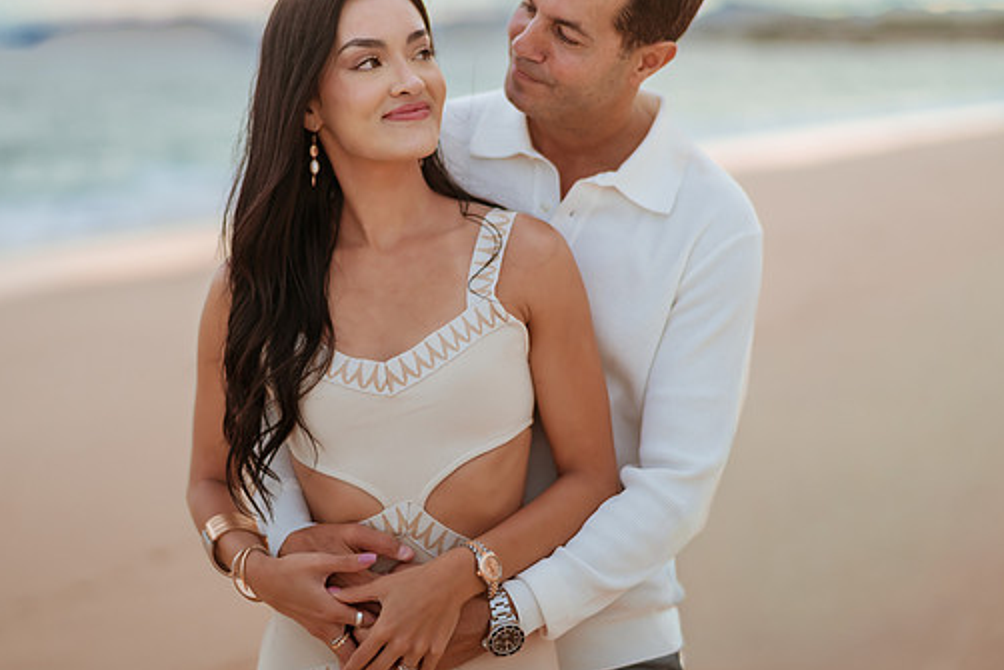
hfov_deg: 30.0
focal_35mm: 67
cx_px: 442
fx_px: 1869
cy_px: 291
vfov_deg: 20.3
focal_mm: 58
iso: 250
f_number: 1.6
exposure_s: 1/6400
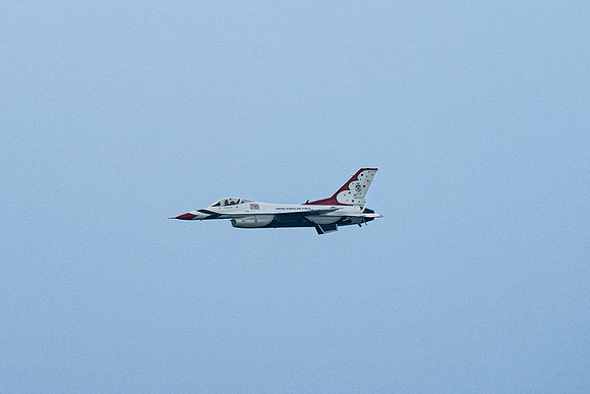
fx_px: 16020
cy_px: 111
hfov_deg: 2.1
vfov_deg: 1.4
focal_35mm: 977
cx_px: 235
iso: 800
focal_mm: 400
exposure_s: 1/1600
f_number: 10
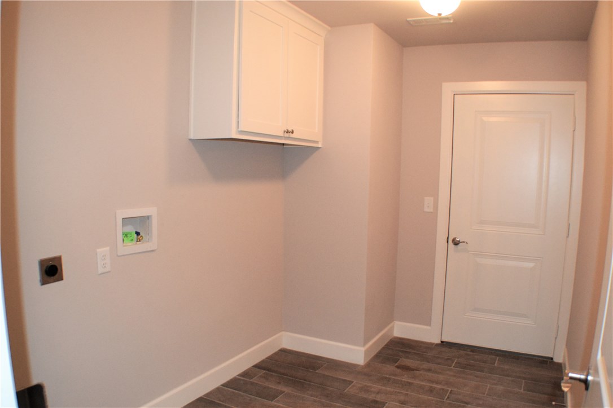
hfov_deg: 62.0
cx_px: 306
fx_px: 511
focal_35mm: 30
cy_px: 204
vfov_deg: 43.6
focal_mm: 20
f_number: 3.8
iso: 1400
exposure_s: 1/60
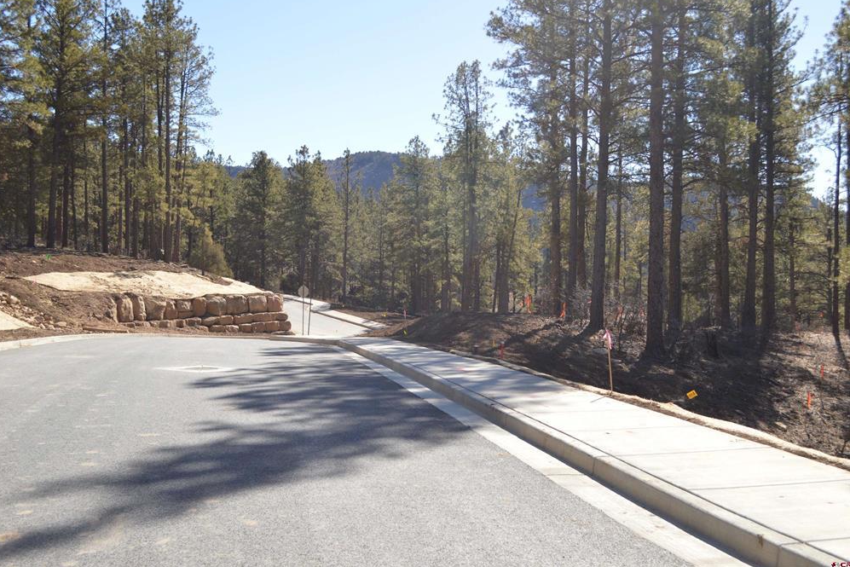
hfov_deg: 48.5
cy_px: 279
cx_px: 428
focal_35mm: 40
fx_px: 945
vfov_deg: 33.4
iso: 100
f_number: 6.3
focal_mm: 26
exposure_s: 1/200
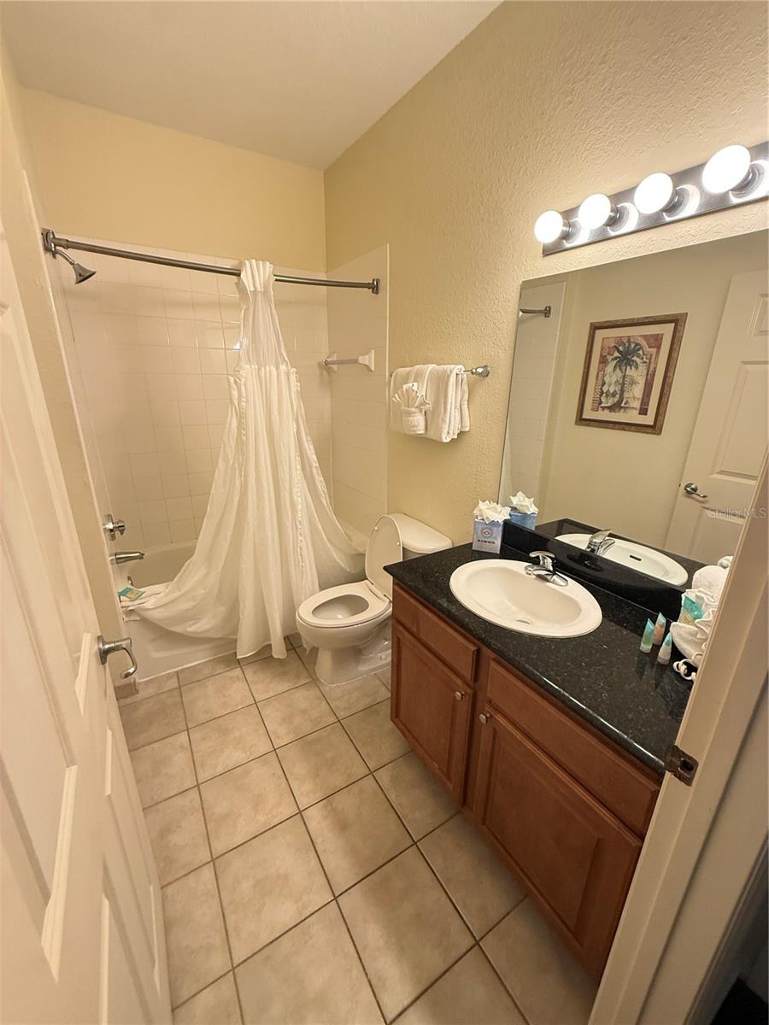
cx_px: 384
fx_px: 415
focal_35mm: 14
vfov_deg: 102.1
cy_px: 512
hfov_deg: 85.7
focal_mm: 2.22
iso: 320
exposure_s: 1/60
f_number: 2.2
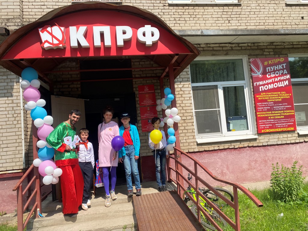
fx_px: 231
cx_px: 154
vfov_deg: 53.1
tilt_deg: +5.2
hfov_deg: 67.3
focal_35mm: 26
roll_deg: +4.9
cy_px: 116
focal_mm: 4.25
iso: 32
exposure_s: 1/1653
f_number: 1.8
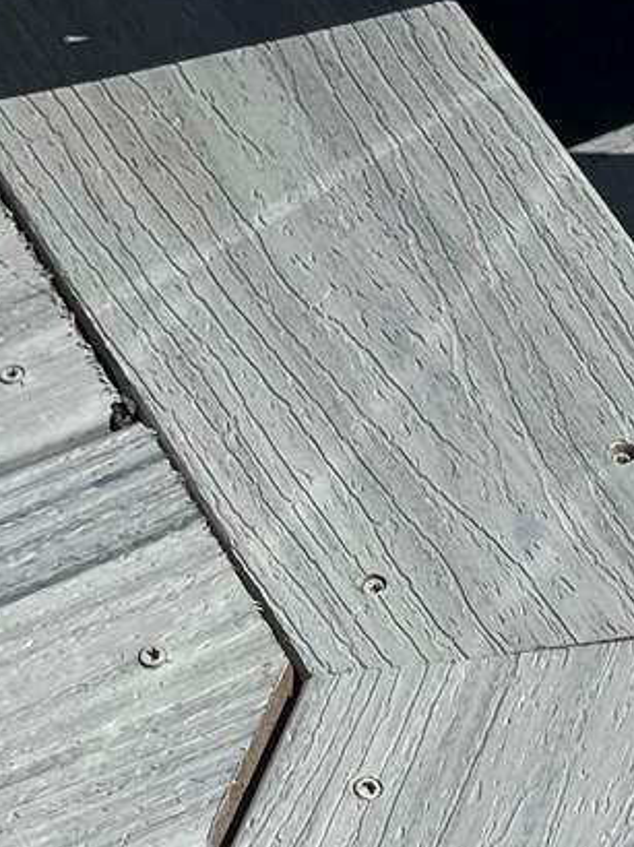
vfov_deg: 14.2
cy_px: 1260
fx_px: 3178
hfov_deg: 10.4
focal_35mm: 130
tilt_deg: -60.9
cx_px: 1305
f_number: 1.6
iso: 32
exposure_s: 1/6897
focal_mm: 4.2
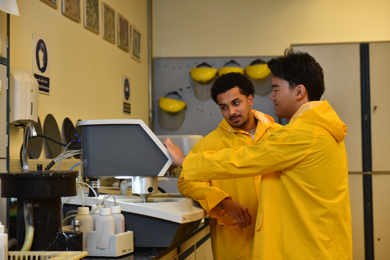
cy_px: 130
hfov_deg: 28.8
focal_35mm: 70
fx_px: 758
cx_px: 195
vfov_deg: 19.5
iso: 500
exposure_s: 1/125
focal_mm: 70
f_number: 2.8
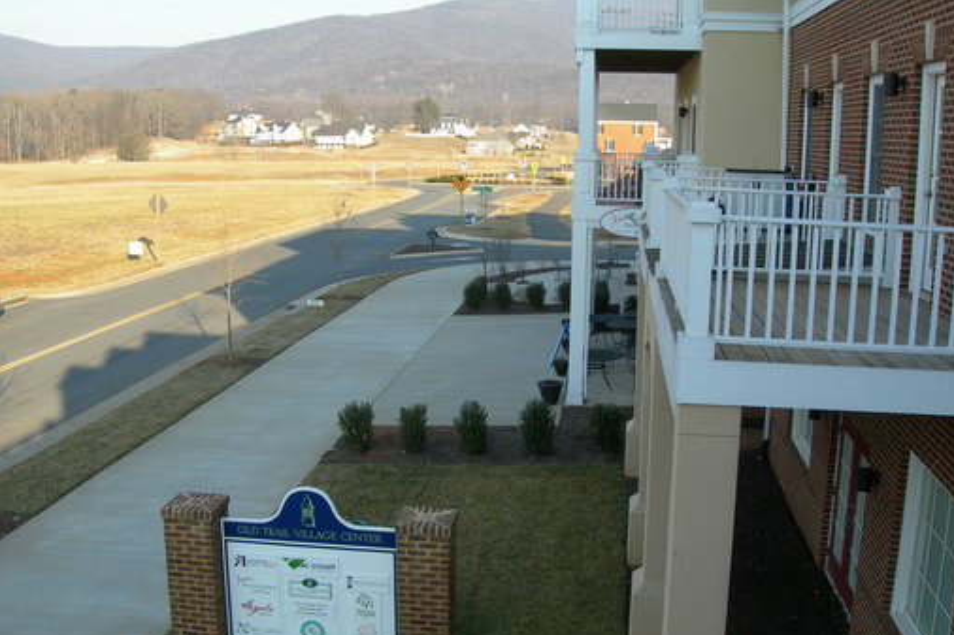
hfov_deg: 48.5
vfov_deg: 33.4
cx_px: 481
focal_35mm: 40
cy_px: 345
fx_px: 1060
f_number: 4.8
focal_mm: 7.8
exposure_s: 1/163
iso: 50
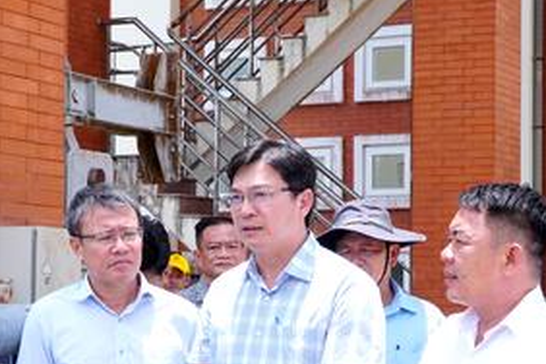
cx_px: 265
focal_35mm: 83
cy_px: 273
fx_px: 1259
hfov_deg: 24.5
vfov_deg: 16.4
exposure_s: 1/1600
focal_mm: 26
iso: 1000
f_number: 8
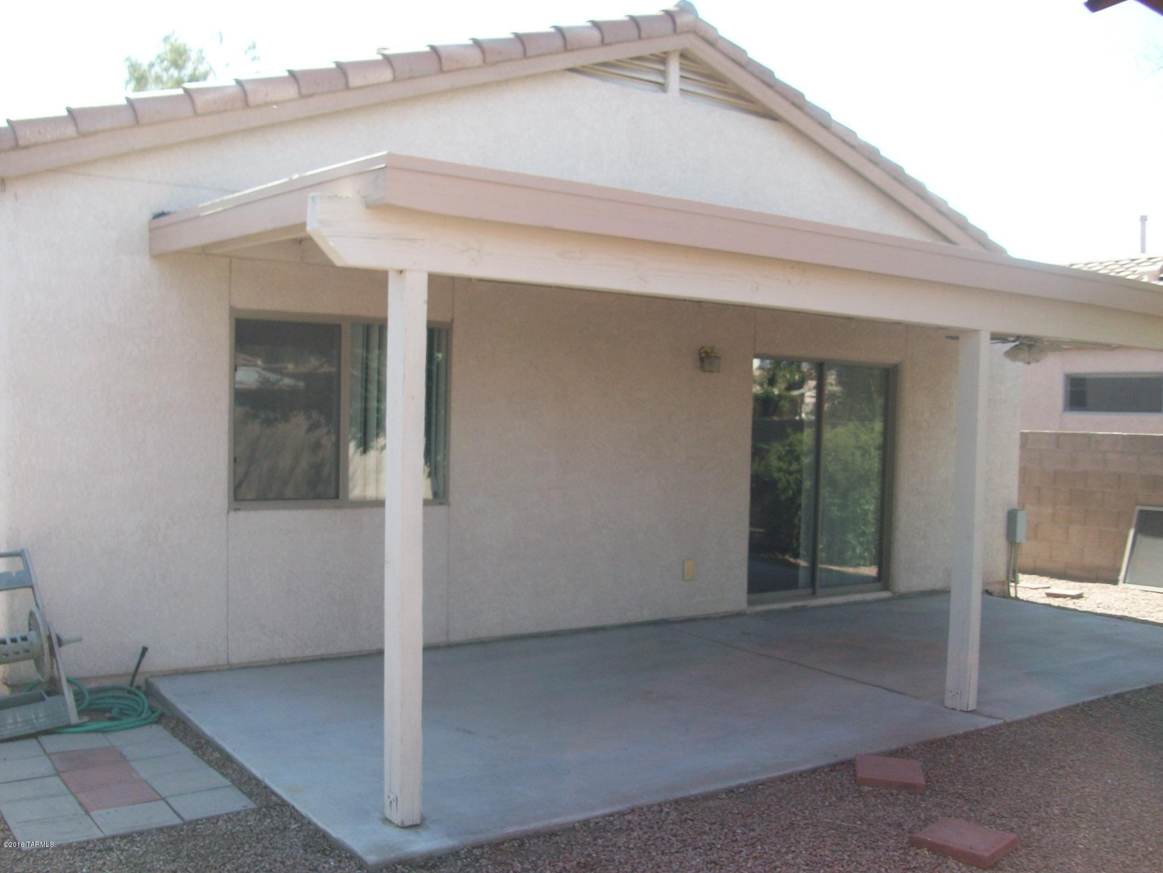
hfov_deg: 54.0
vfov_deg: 41.8
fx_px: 1142
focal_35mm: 34
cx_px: 582
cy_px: 436
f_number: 2.8
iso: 64
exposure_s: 1/278
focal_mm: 5.7
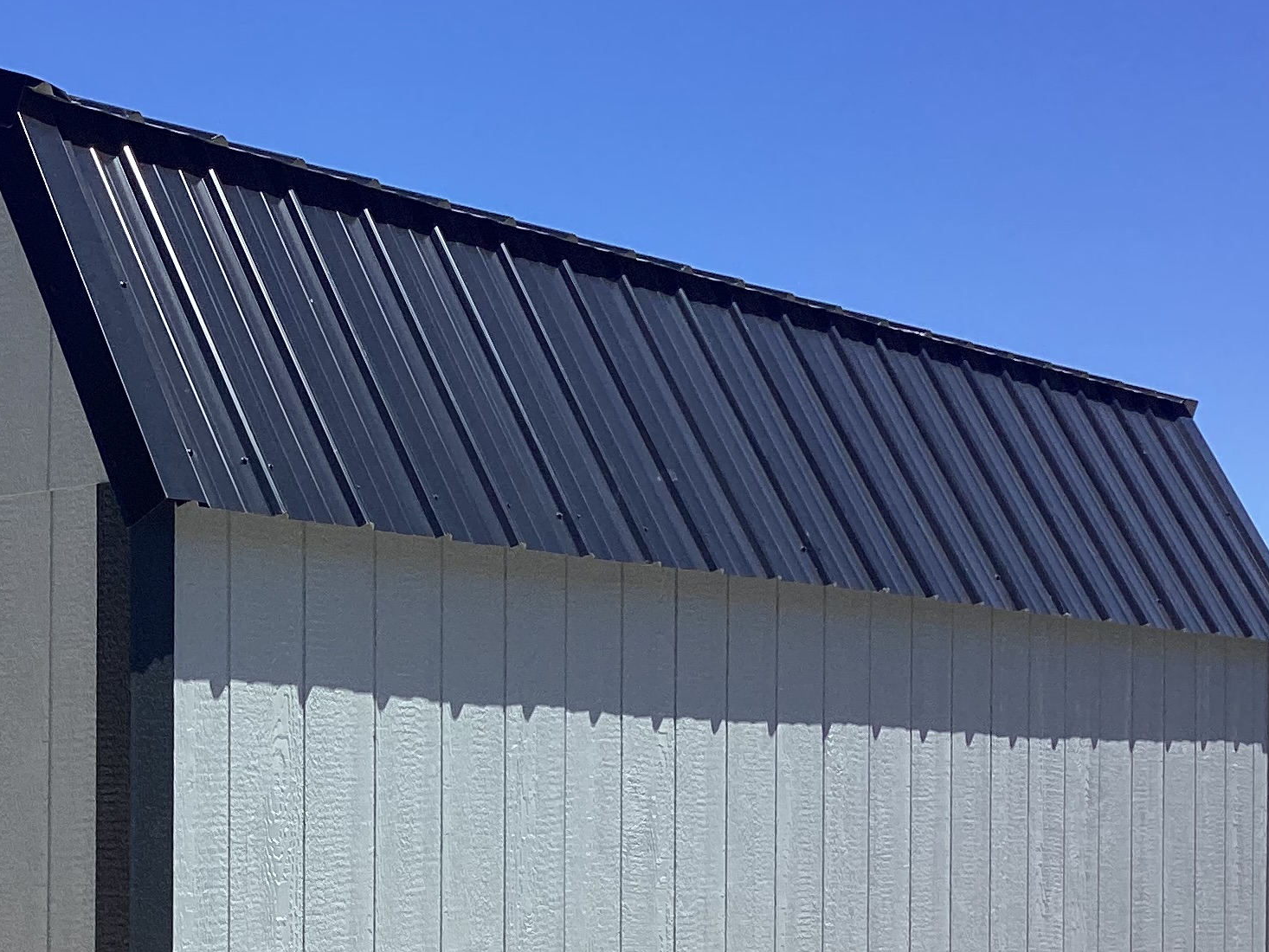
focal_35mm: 69
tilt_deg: -3.3
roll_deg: +0.0
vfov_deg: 20.9
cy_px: 857
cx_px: 191
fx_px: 2530
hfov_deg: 27.4
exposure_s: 1/1431
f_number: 2.4
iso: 25
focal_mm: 3.3
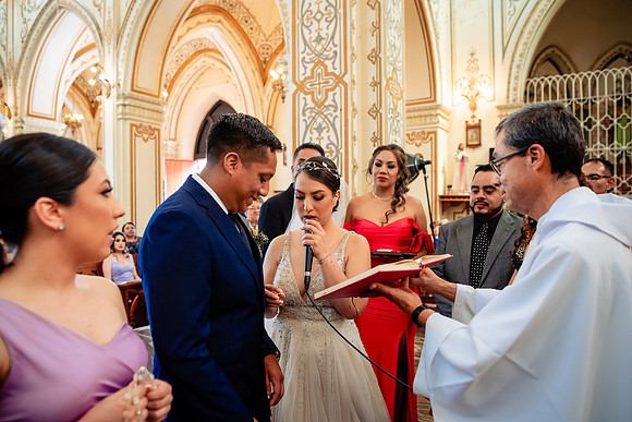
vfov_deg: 53.2
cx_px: 316
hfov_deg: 73.7
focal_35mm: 24
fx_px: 421
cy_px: 211
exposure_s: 1/100
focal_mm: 24
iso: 1250
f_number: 2.8
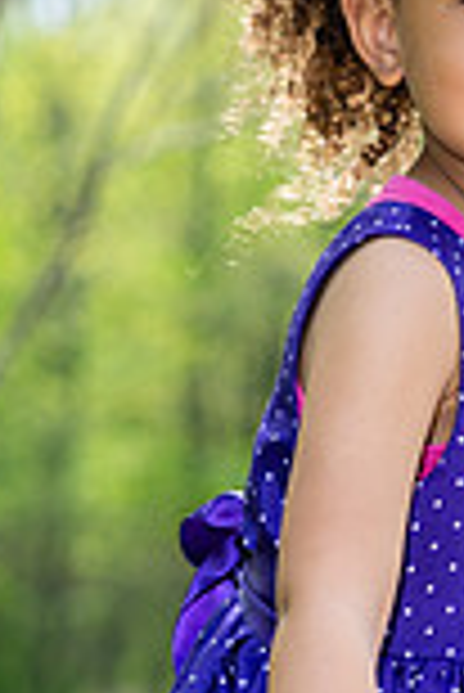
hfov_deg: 5.5
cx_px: 500
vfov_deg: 8.3
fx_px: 4784
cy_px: 284
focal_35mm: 248
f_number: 5
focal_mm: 85
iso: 100
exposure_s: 1/200
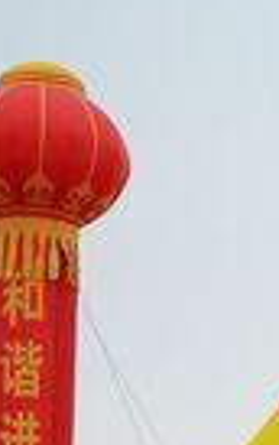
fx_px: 2595
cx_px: 743
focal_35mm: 214
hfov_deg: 5.8
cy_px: 499
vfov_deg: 9.7
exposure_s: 1/400
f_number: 4.2
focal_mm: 32
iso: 250
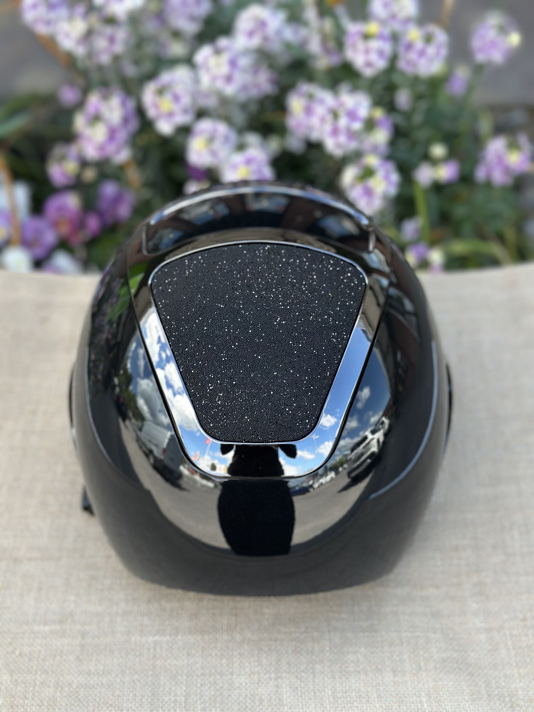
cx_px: 267
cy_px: 356
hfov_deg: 30.3
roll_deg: +0.0
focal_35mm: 48
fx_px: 987
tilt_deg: -44.4
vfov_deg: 39.7
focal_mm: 6.86
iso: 80
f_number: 1.78
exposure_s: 1/580
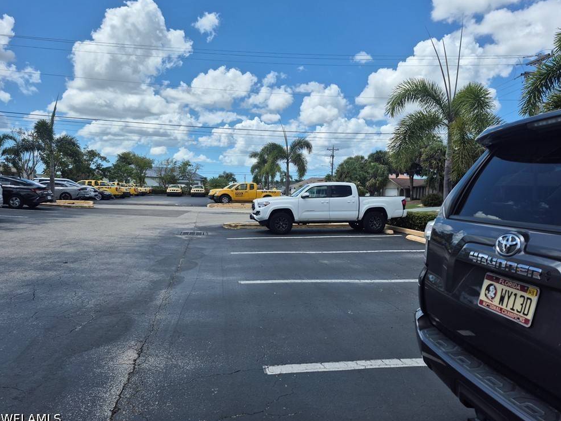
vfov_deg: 56.8
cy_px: 209
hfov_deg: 71.6
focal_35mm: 24
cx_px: 283
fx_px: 389
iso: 25
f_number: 1.8
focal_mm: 5.4
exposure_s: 1/2344
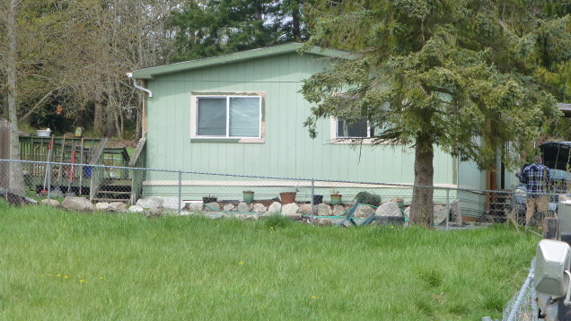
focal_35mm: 159
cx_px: 285
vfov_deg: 7.6
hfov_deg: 13.5
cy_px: 125
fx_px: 2408
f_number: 5.4
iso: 160
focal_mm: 25.9
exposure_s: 1/320
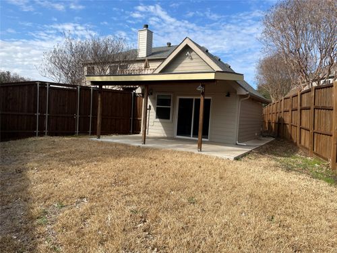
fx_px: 253
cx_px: 168
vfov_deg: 53.1
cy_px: 126
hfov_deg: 67.3
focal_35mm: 26
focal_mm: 4.2
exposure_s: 1/2882
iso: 32
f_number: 1.6
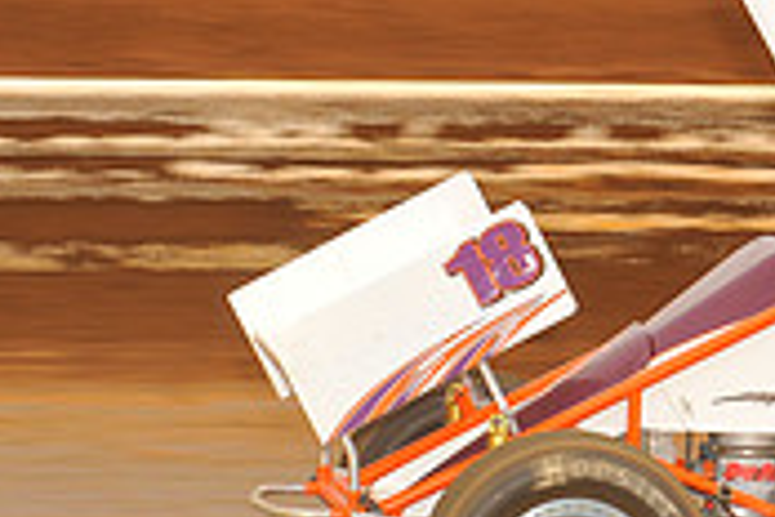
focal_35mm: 267
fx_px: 5747
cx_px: 1002
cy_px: 134
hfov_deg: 7.6
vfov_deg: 5.1
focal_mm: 80
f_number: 8
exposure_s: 1/250
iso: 500
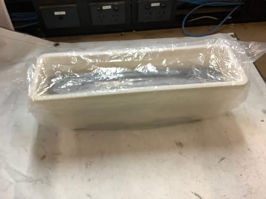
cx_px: 133
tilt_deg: -46.6
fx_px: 238
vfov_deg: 45.4
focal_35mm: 31
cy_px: 100
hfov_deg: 58.4
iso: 200
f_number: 2.4
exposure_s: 1/50
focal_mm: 3.3
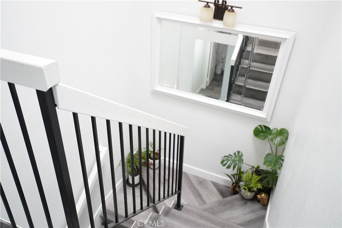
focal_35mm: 30
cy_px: 114
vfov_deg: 43.6
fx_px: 285
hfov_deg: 61.9
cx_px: 171
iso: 3200
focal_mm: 20
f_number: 3.2
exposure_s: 1/250
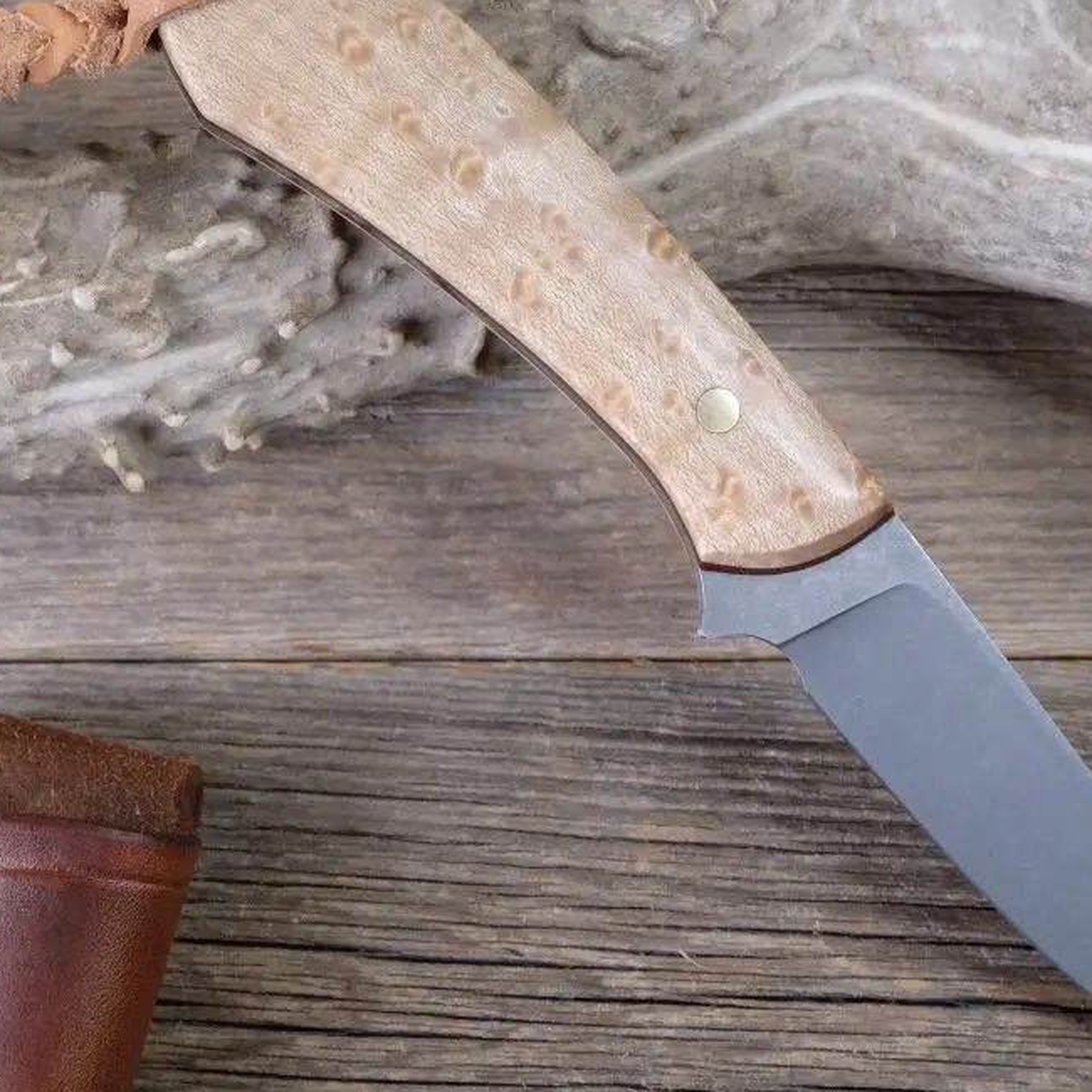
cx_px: 651
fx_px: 2177
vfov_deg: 28.1
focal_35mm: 61
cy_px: 490
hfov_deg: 28.1
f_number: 9
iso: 800
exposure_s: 1/38
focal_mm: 20.5
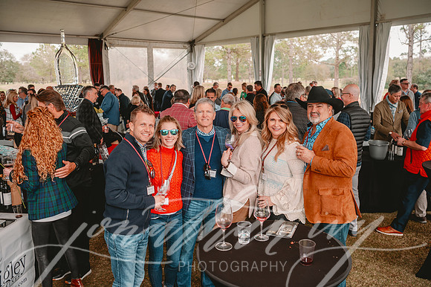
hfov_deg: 58.7
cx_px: 216
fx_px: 383
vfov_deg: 41.1
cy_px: 144
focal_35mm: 32
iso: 64
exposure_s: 1/125
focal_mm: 32
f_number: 3.5
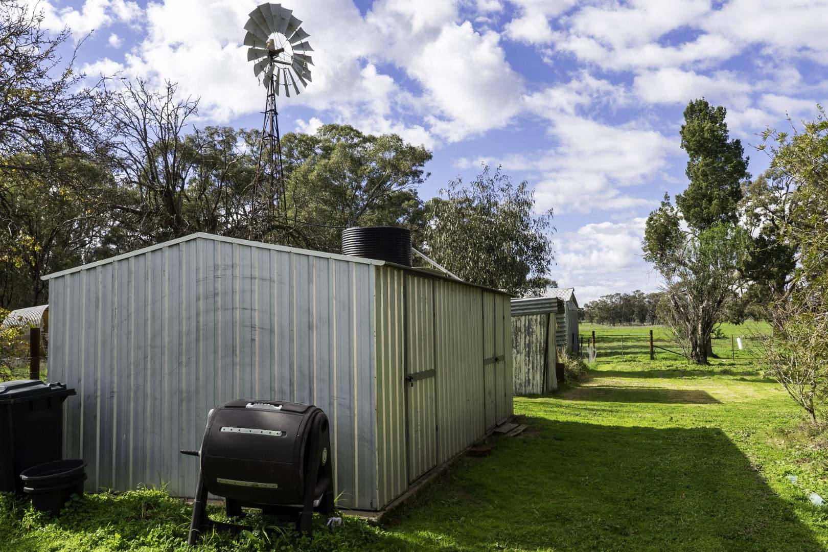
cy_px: 276
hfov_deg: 61.9
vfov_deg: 43.6
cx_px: 414
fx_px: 690
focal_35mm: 30
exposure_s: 1/320
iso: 400
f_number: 11
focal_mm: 20
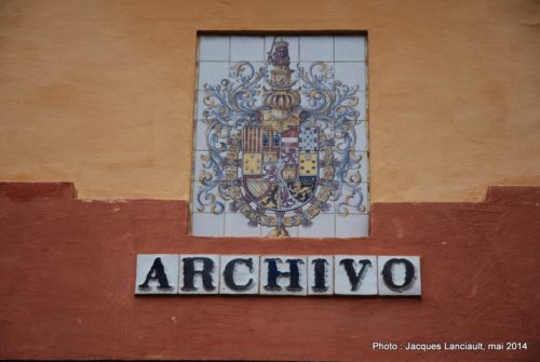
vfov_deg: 13.1
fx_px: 1577
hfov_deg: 19.4
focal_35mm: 105
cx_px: 270
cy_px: 181
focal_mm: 70
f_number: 4.5
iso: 200
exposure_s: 1/250
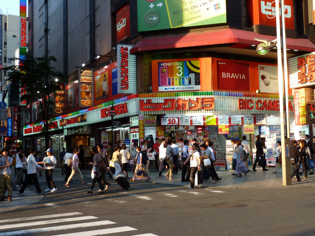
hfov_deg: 42.9
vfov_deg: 32.9
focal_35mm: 44
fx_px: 400
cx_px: 158
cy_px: 118
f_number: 3.7
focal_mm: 7.3
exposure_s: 1/125
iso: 160
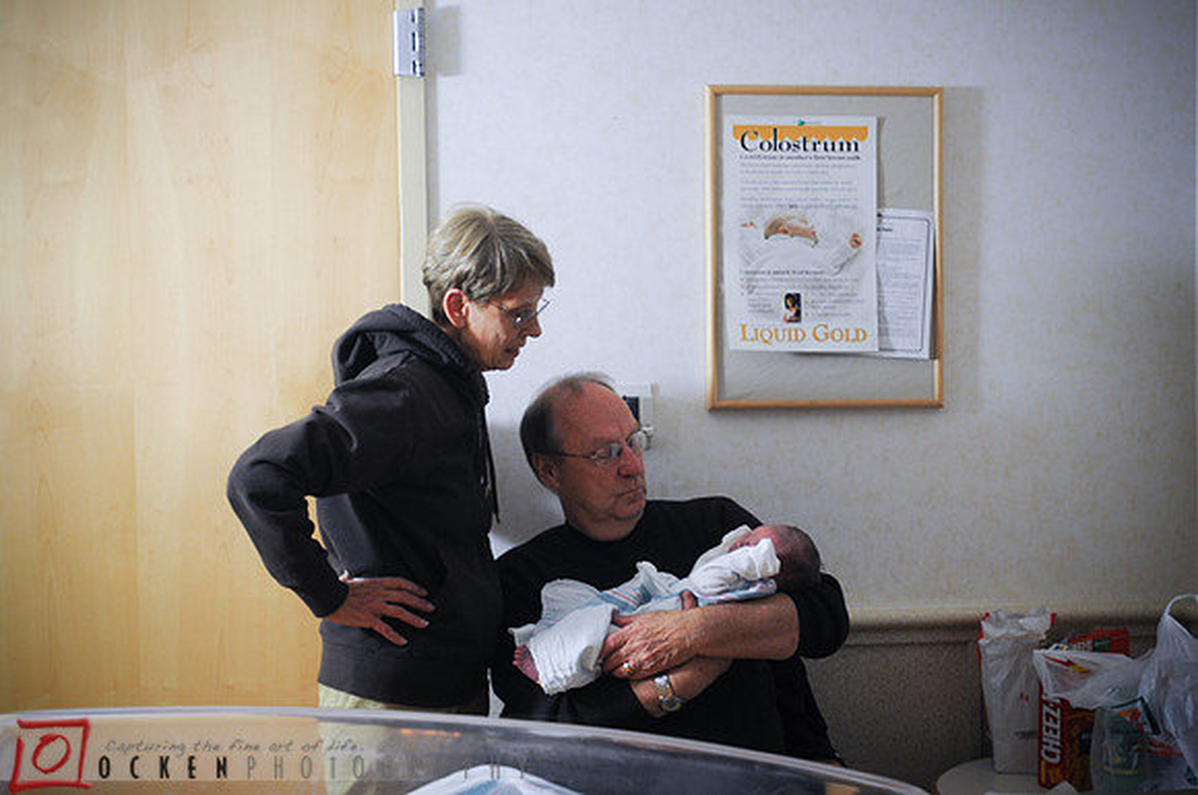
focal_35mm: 52
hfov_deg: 37.9
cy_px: 398
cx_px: 599
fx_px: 1745
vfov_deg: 25.7
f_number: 2.8
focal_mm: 35
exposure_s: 1/8
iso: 400
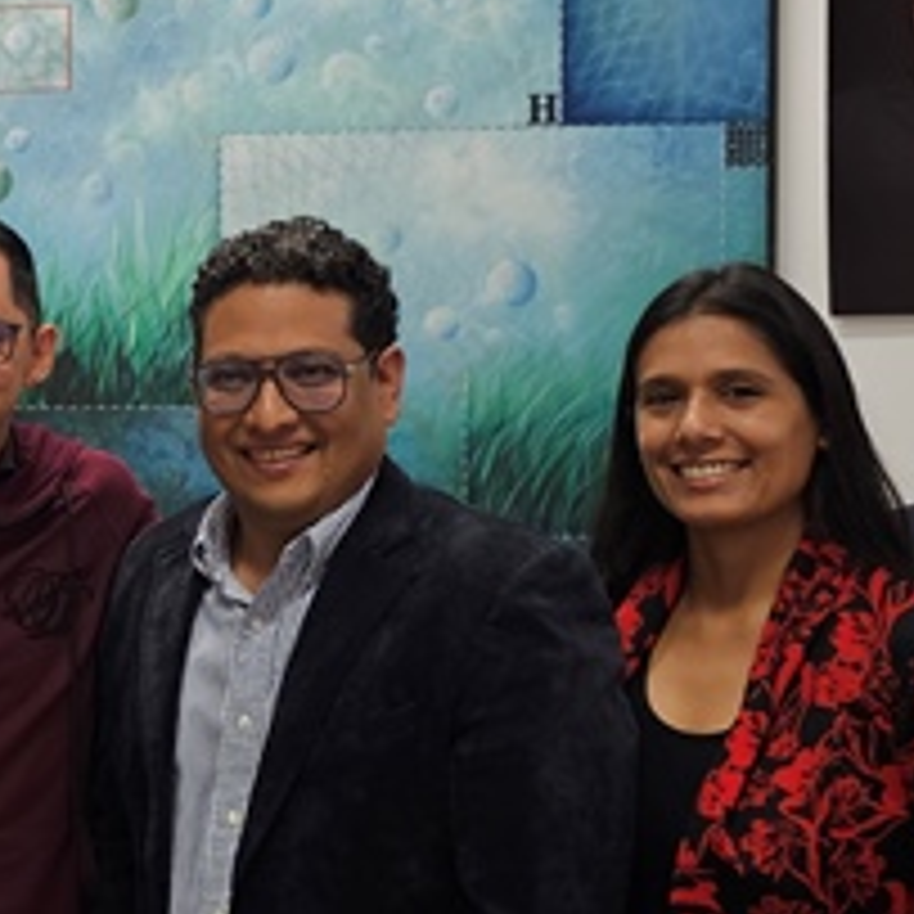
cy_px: 450
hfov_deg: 25.0
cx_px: -90
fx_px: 1912
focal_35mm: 64
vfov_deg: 26.9
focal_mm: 6.3
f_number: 1.7
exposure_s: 1/24
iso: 100
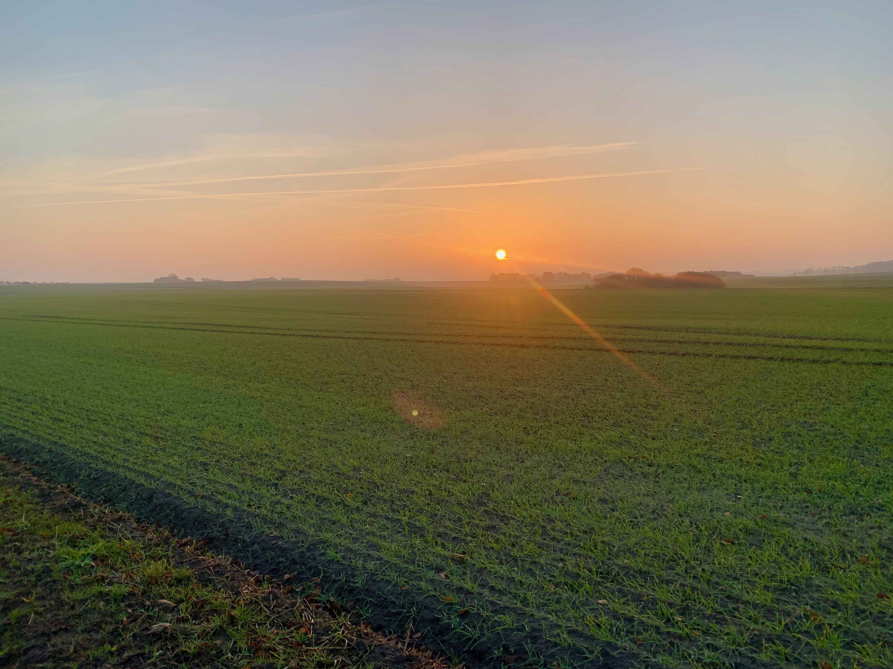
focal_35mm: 26
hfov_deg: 67.3
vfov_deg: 53.1
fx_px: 671
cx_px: 446
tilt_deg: -5.0
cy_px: 334
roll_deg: +1.1
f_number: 1.8
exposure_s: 1/972
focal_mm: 4.25
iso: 25
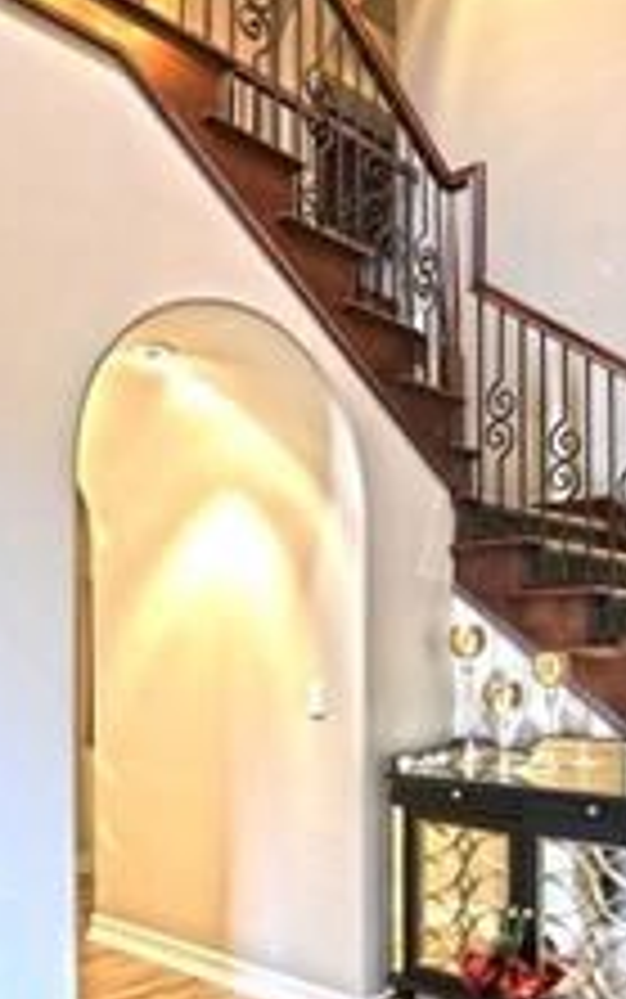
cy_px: 644
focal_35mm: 33
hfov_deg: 37.6
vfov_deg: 57.2
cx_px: 455
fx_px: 900
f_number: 2.8
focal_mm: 16
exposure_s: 1/4
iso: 50
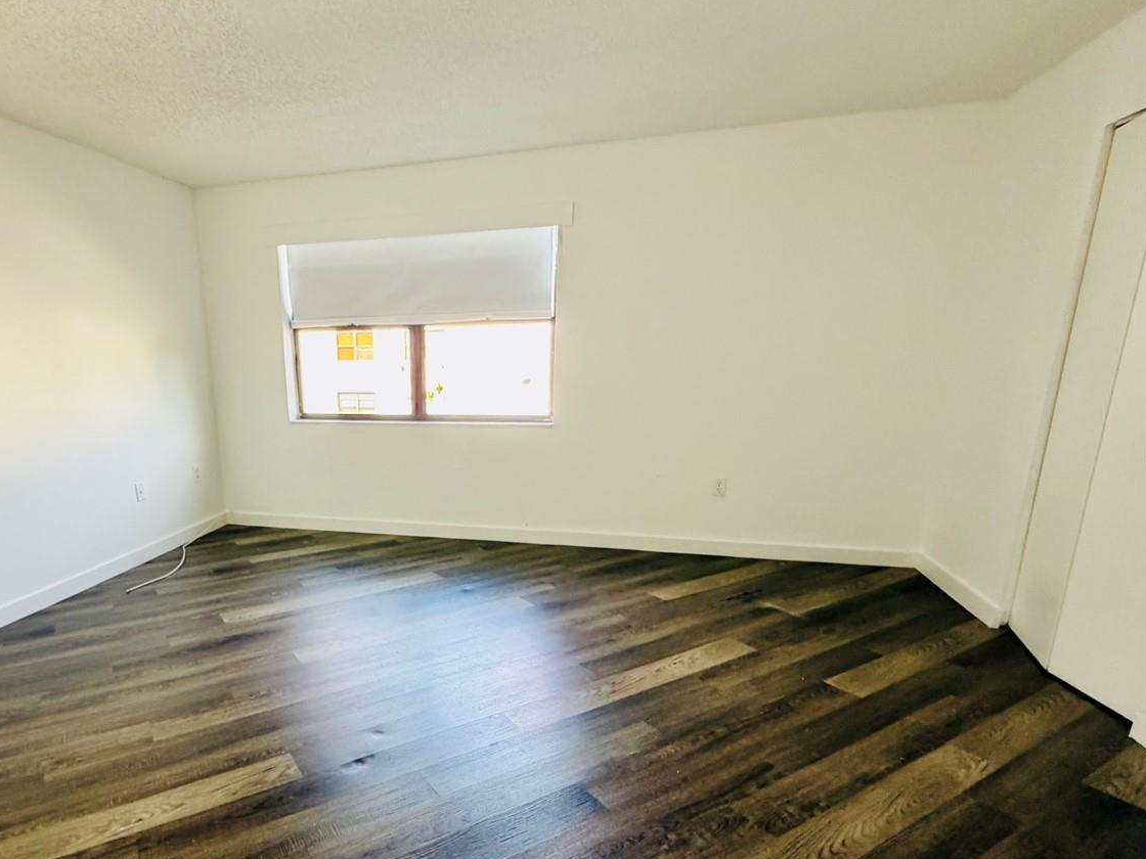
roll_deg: +1.3
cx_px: 423
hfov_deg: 80.1
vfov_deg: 65.3
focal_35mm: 20
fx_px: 662
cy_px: 519
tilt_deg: -14.3
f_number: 2.2
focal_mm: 2.22
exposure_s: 1/121
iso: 200
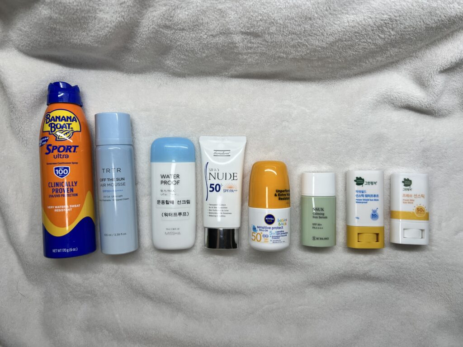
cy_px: 174
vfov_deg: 53.1
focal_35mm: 26
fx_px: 348
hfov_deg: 67.3
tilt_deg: -88.9
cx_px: 232
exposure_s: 1/307
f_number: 1.5
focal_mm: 5.7
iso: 50
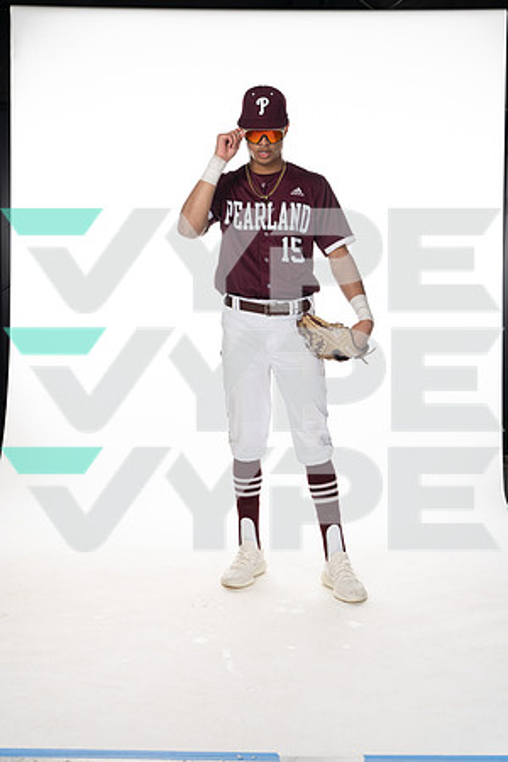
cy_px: 381
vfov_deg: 40.3
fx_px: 1037
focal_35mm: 49
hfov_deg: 27.5
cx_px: 254
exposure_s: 1/250
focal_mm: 49
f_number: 6.3
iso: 400
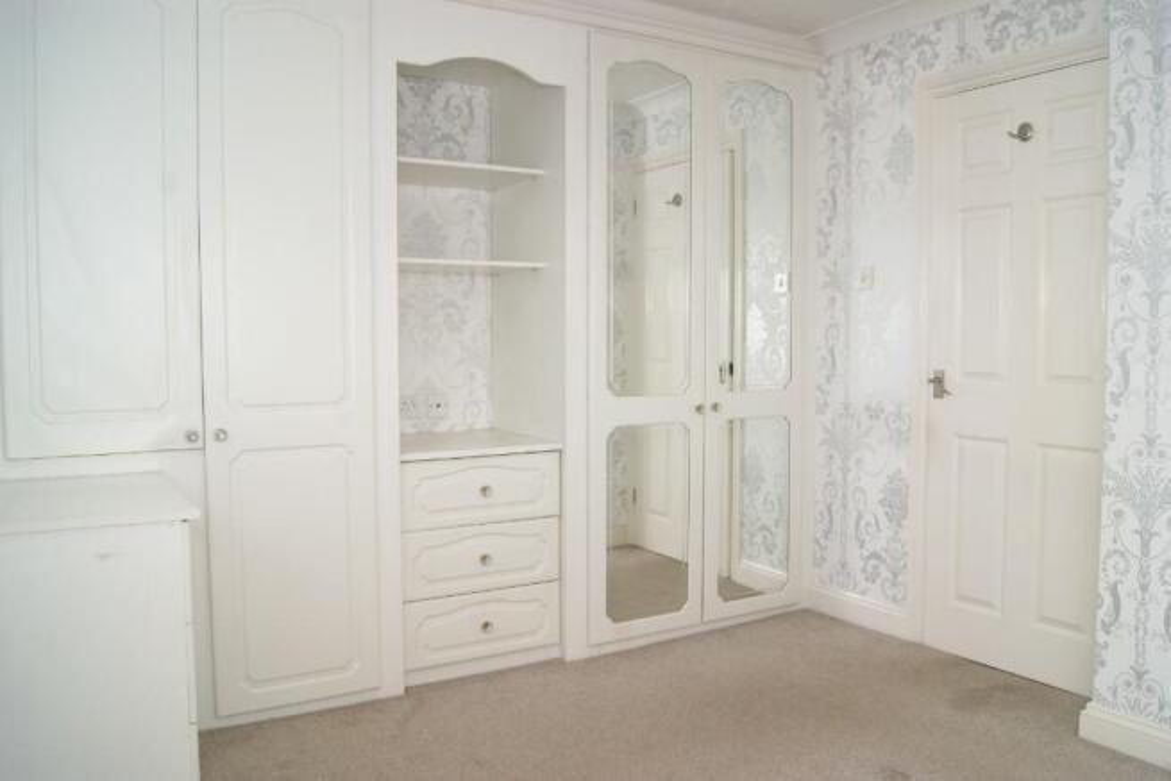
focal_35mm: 27
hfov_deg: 67.4
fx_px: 878
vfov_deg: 48.0
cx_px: 586
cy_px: 390
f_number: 9
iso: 400
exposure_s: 1/160
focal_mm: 18
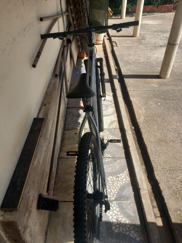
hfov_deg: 51.4
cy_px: 122
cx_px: 91
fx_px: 189
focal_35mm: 27
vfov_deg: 65.3
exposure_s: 1/247
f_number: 1.8
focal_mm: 4
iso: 20
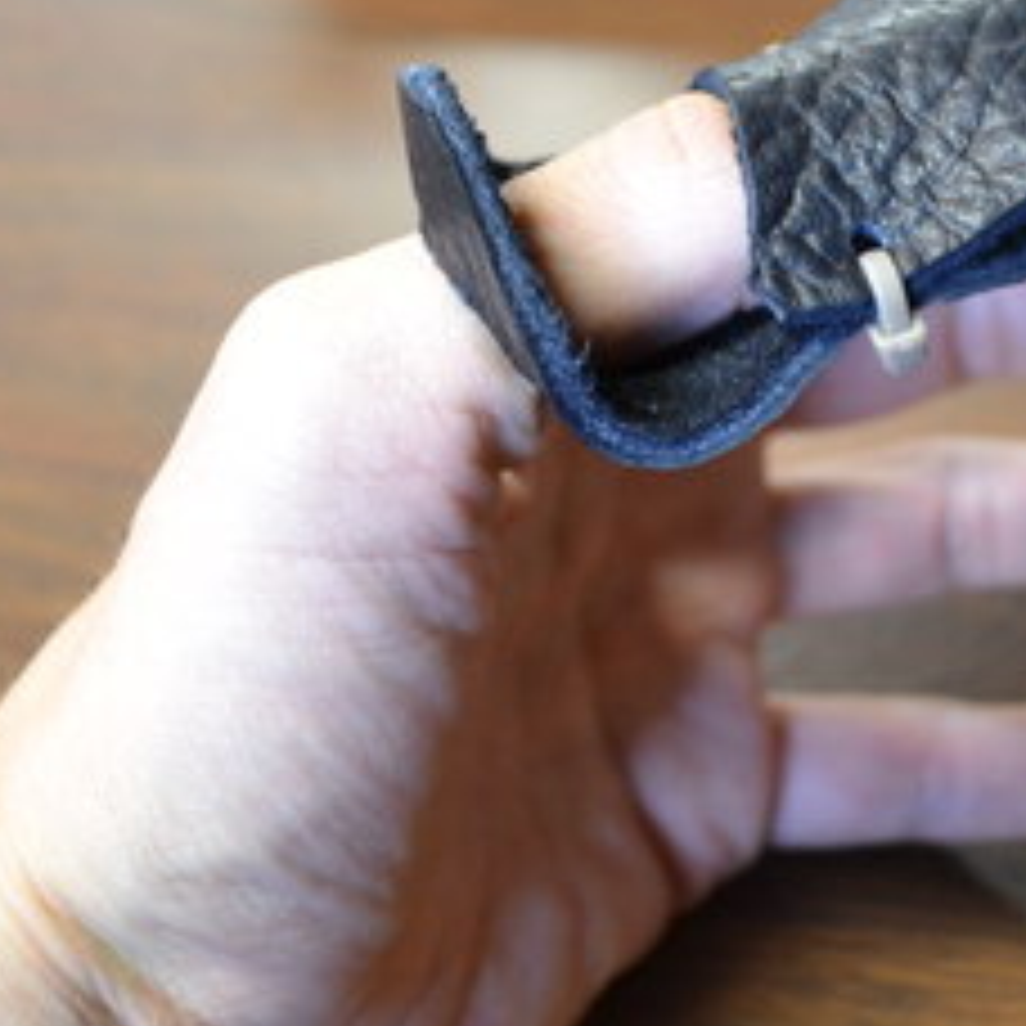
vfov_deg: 25.6
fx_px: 2247
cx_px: 639
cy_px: 342
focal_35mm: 67
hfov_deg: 25.6
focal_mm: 20
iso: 800
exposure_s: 1/13
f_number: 3.8
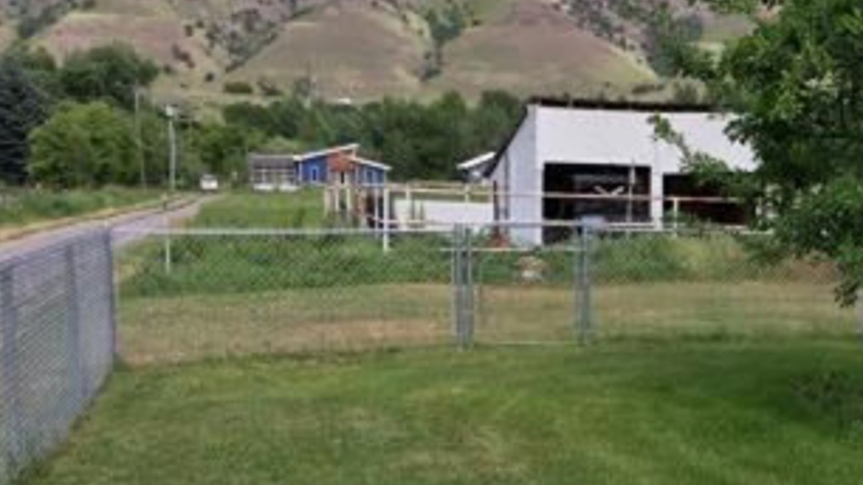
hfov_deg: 30.0
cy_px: 398
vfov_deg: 18.1
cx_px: 835
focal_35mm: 66
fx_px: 1510
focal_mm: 4.15
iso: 25
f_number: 2.2
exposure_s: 1/516
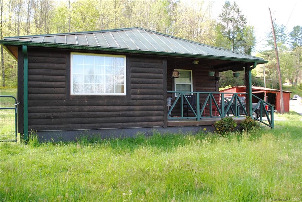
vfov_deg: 48.0
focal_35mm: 27
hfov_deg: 67.4
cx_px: 151
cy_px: 101
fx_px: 227
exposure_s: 1/125
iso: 200
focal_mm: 18
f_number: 5.6
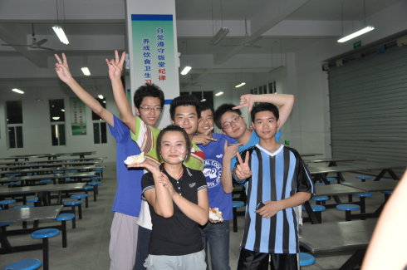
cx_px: 204
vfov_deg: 36.8
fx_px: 406
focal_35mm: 36
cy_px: 135
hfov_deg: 53.2
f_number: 3.8
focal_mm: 24
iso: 800
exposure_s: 1/60
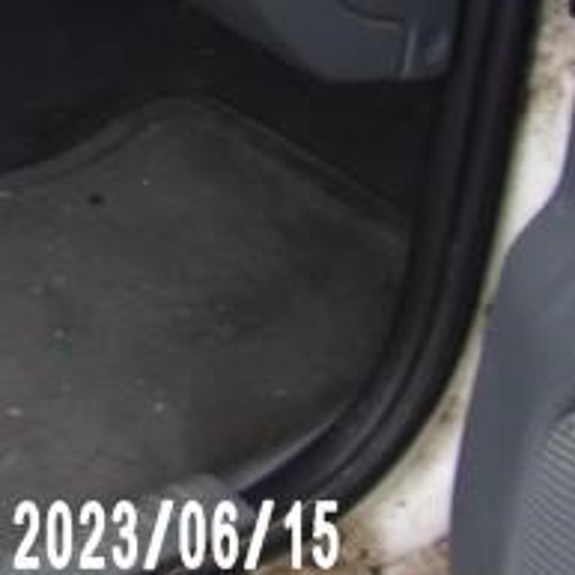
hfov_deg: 16.2
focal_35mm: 88
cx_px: -501
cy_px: -161
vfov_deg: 18.4
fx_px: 1654
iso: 95
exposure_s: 1/34
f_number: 3.3
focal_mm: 4.3
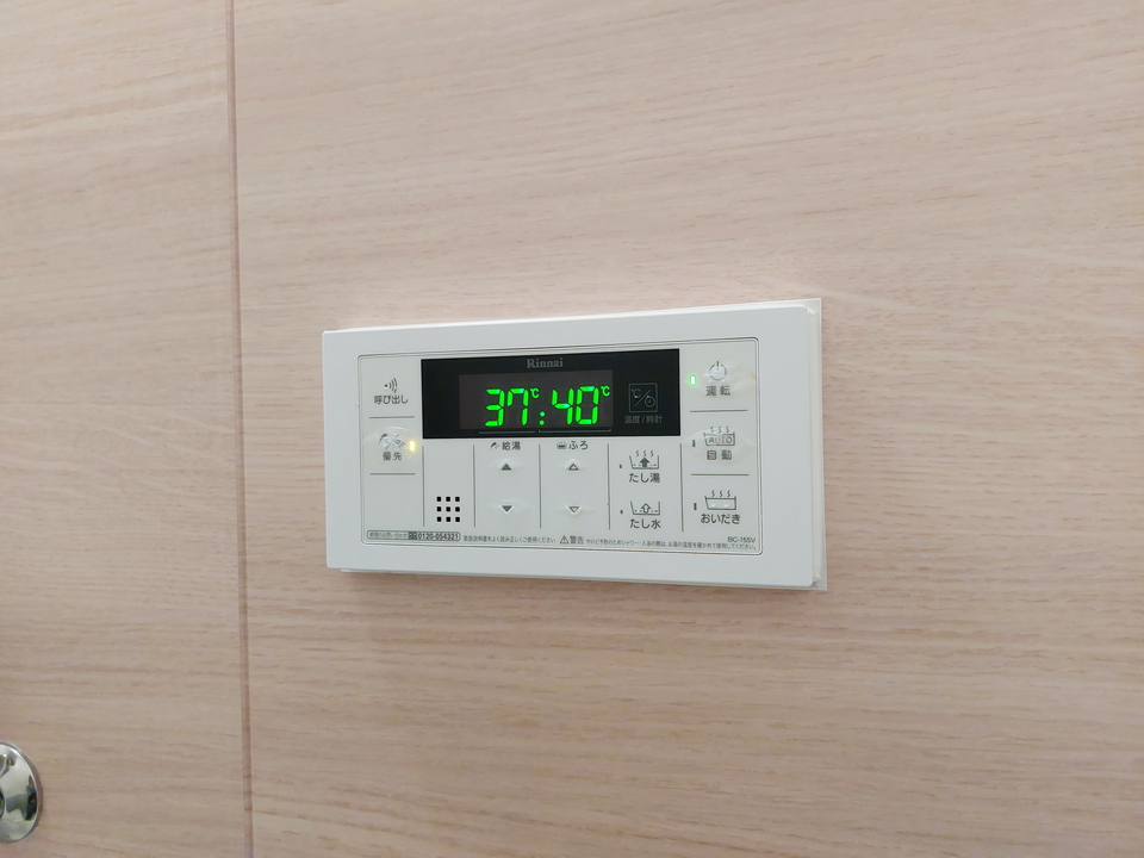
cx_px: 572
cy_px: 429
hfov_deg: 71.6
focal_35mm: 24
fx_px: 793
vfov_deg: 56.8
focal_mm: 5.23
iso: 500
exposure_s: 1/60
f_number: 1.8
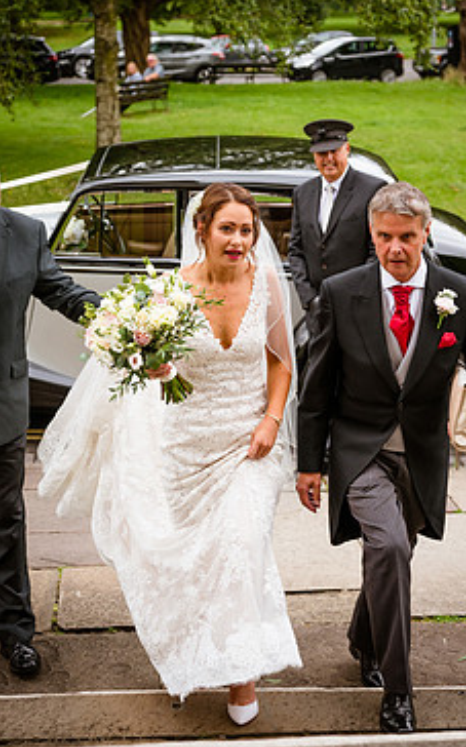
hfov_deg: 20.6
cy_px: 322
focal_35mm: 63
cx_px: 256
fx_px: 1282
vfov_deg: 32.4
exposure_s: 1/1000
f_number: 4
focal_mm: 50
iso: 450
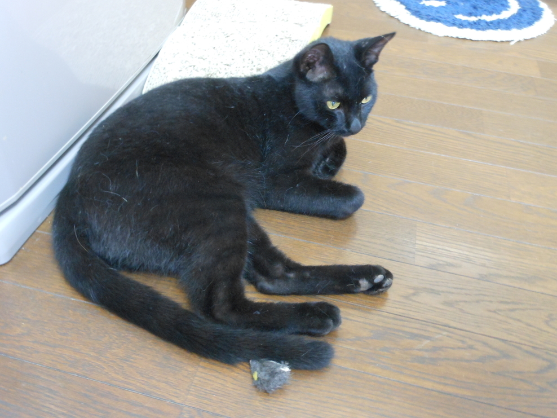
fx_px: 547
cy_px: 190
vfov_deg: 41.8
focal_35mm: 34
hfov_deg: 53.9
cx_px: 253
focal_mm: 5
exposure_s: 1/3
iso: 400
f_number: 3.7
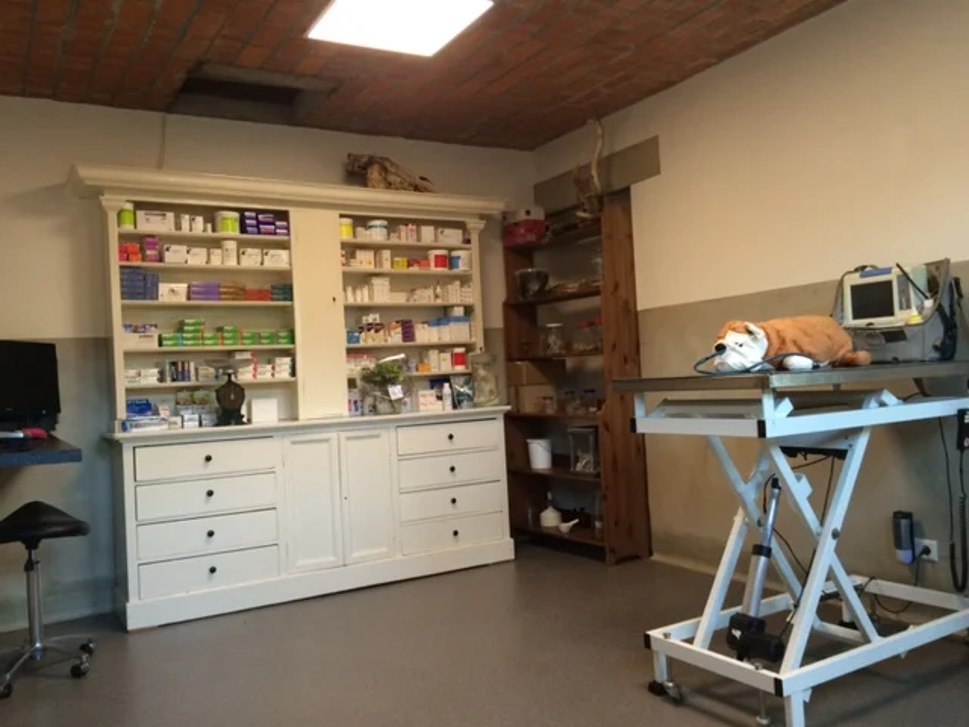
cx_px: 484
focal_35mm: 29
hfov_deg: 61.7
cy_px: 364
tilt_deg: +0.6
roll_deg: +3.4
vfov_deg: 48.2
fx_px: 812
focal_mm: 4.15
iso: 80
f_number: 2.2
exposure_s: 1/30
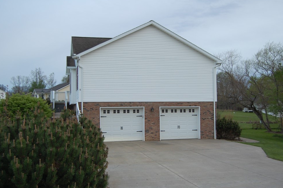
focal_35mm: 40
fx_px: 314
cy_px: 100
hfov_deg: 48.5
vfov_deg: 33.3
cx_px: 142
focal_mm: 24
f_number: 4
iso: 400
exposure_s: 1/60
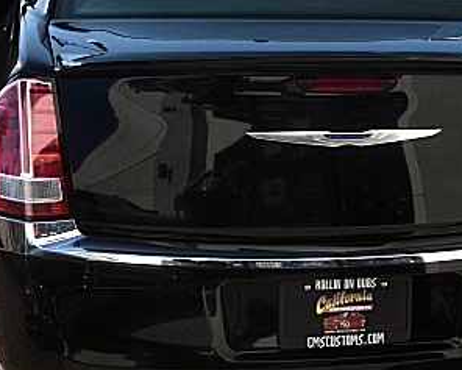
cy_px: 86
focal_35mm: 76
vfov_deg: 20.0
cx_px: 256
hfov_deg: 25.0
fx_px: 1040
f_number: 2.8
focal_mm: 6.3
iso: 50
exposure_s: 1/320
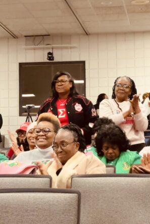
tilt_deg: +4.8
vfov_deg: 18.9
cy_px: 113
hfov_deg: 12.7
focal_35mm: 108
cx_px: 46
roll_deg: -0.1
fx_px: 674
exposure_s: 1/60
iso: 500
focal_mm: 9
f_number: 2.8
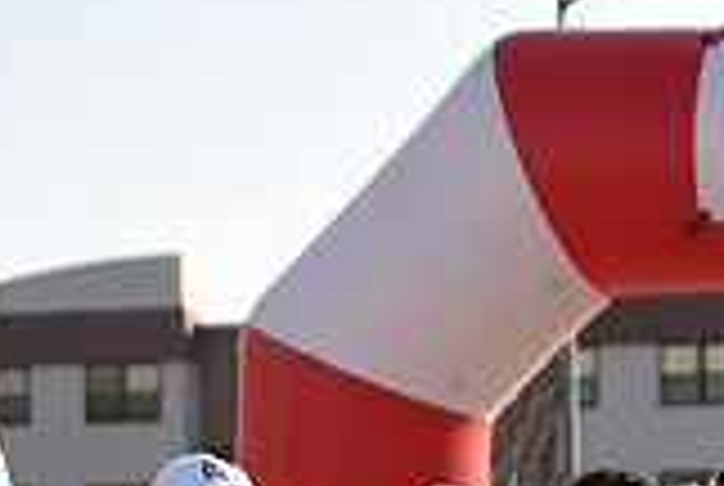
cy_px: 839
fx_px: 3768
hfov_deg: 11.0
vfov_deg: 7.2
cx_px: 382
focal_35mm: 187
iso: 100
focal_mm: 52
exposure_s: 1/1250
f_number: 2.8
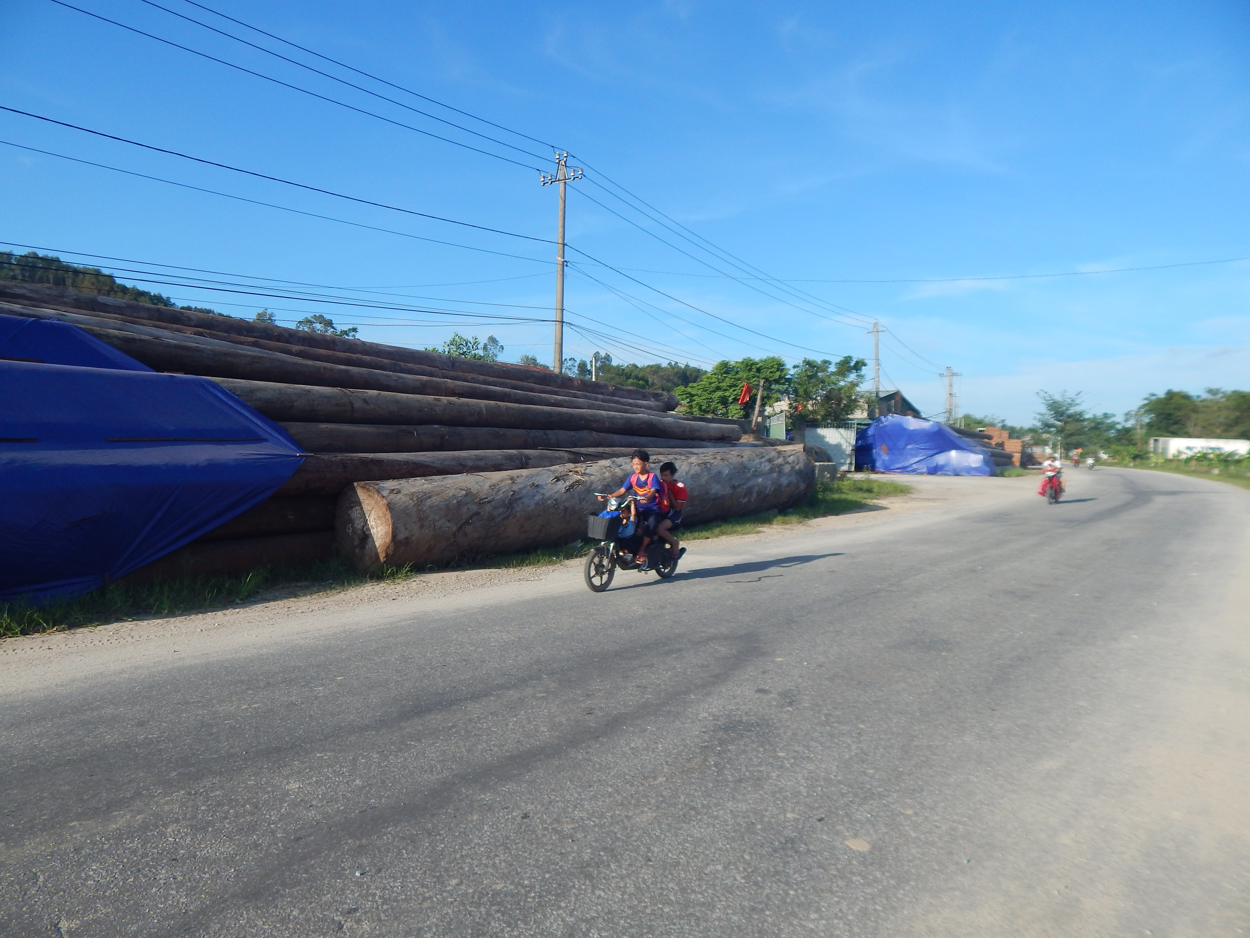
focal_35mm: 22
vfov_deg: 61.1
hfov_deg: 76.4
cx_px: 625
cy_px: 469
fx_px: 794
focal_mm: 4
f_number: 6
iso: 125
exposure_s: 1/500
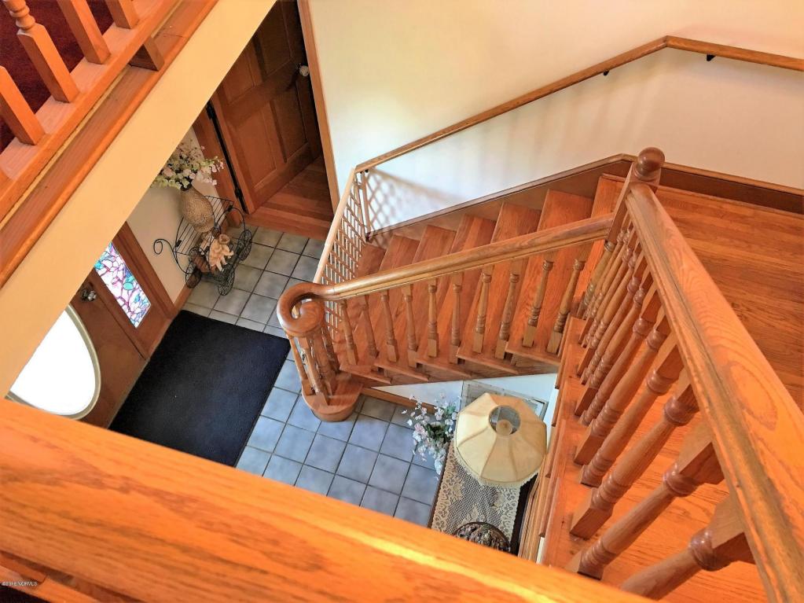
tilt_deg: -55.6
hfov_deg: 61.7
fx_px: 673
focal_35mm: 29
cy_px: 302
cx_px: 402
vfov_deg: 48.2
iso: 80
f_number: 2.2
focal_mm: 4.15
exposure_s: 1/15
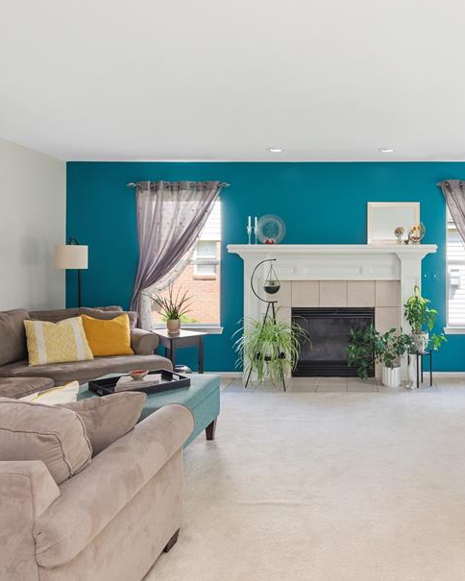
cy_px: 295
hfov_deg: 50.7
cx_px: 356
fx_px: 464
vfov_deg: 64.1
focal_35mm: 27
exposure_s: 1/8
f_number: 9
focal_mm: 17
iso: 400
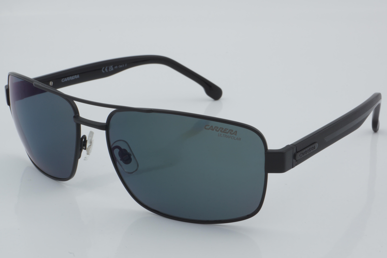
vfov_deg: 18.2
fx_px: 806
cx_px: 194
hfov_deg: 27.0
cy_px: 129
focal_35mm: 75
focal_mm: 50
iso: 100
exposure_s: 1/4
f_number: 32
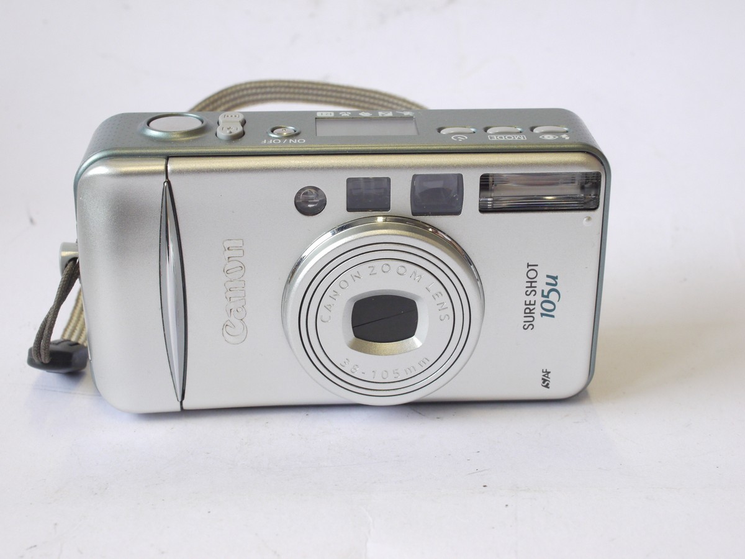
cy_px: 280
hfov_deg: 32.2
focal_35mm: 60
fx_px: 1291
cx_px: 372
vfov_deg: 24.4
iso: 800
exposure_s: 1/80
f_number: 10
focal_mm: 30
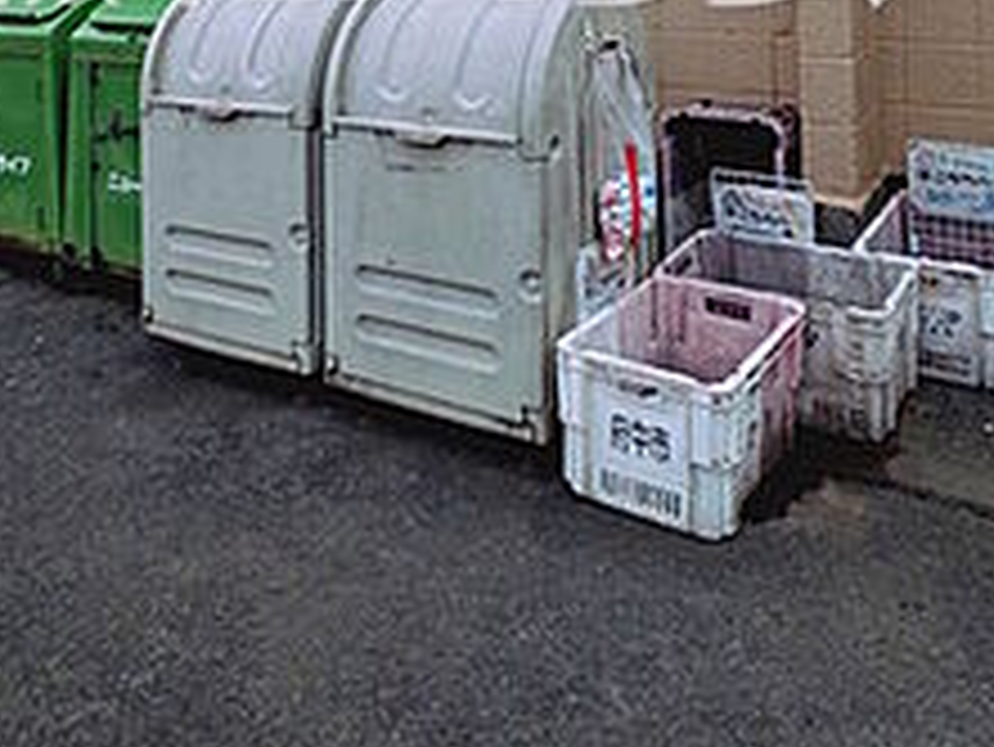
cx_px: 414
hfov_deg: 48.7
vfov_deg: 33.0
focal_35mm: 38
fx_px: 1092
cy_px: -76
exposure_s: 1/1070
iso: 51
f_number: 2.2
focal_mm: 1.83
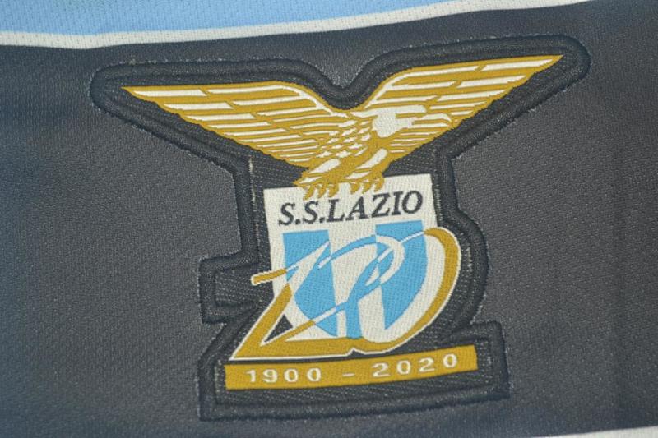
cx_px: 329
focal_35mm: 69
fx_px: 1261
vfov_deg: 19.7
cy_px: 219
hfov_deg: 29.2
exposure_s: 1/60
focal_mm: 46
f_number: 5.3
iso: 200
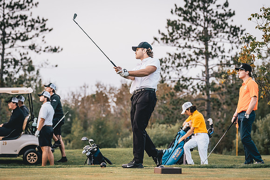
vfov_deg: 10.6
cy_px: 90
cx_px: 135
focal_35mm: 130
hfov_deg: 15.8
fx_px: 975
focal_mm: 87
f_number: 2.8
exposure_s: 1/1250
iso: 500
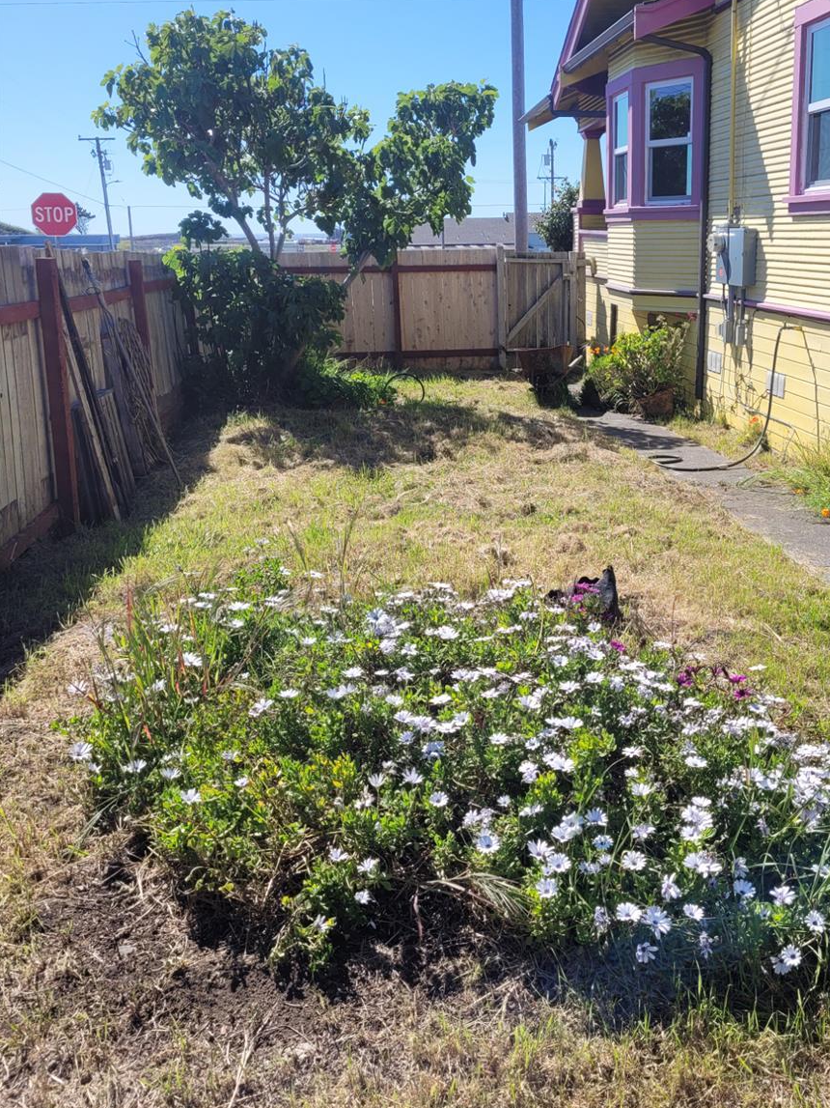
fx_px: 1087
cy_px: 479
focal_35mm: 34
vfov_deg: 53.8
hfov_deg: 41.4
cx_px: 539
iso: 40
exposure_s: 1/2021
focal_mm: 5.4
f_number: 1.8
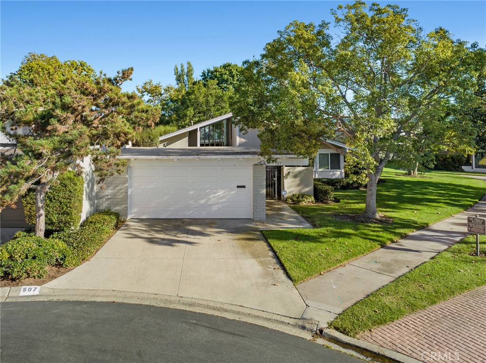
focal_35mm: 24
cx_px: 243
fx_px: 337
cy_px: 182
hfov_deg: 71.6
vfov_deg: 56.7
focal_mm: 12.29
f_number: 2.8
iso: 110
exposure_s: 1/60
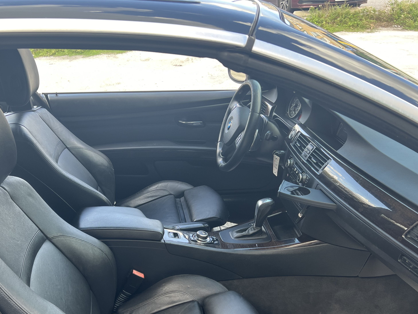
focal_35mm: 36
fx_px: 435
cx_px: 138
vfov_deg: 39.2
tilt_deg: -29.1
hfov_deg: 50.4
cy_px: 209
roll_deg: +4.6
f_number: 1.5
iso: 40
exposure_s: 1/163
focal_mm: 5.7
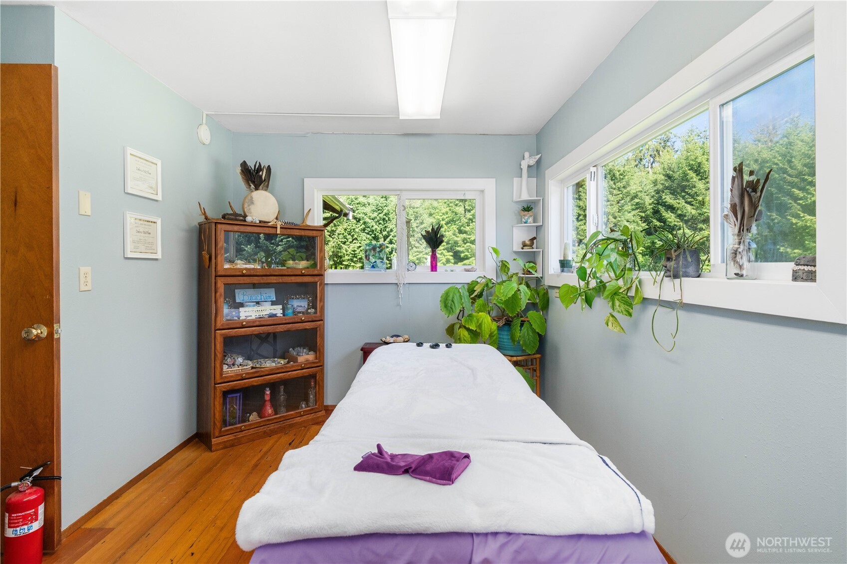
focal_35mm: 18
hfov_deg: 90.0
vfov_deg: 67.4
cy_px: 282
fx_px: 423
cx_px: 424
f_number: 7.1
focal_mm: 18
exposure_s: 1/15
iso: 1000
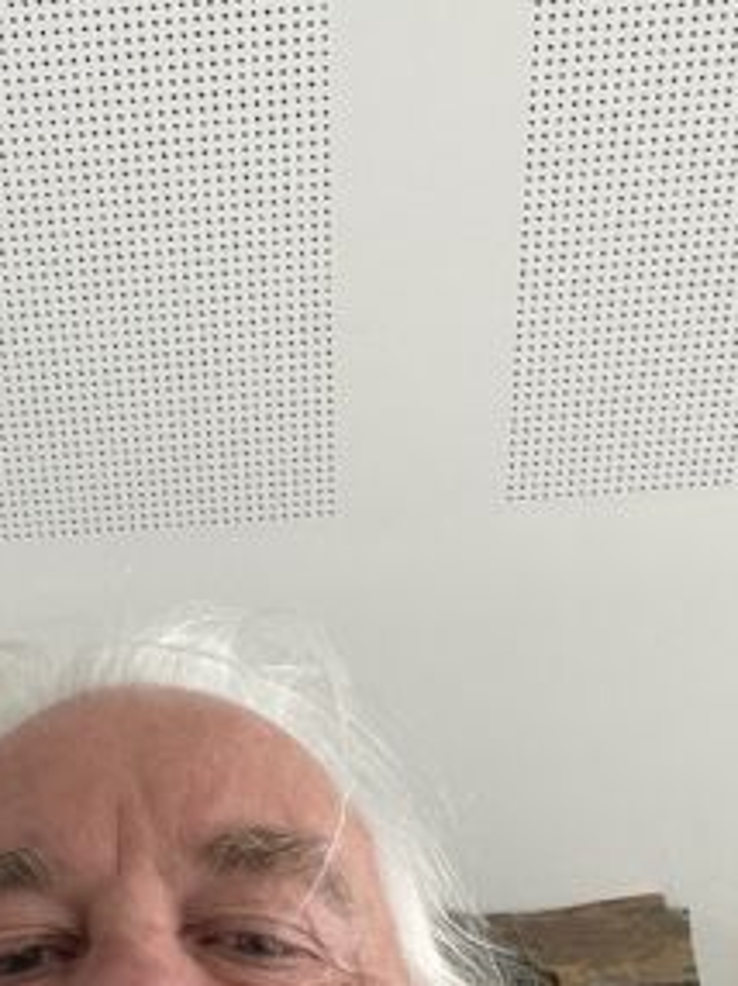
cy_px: 945
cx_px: 134
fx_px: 1794
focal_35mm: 63
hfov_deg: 22.9
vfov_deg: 29.1
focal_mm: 2.71
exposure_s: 1/60
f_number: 2.2
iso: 125
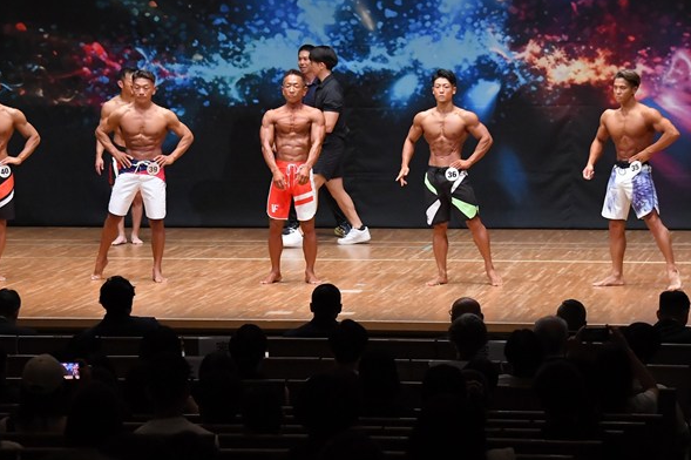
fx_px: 2954
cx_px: 320
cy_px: 165
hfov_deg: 13.3
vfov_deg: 8.9
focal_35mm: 154
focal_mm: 78
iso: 6400
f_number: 5.6
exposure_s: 1/400
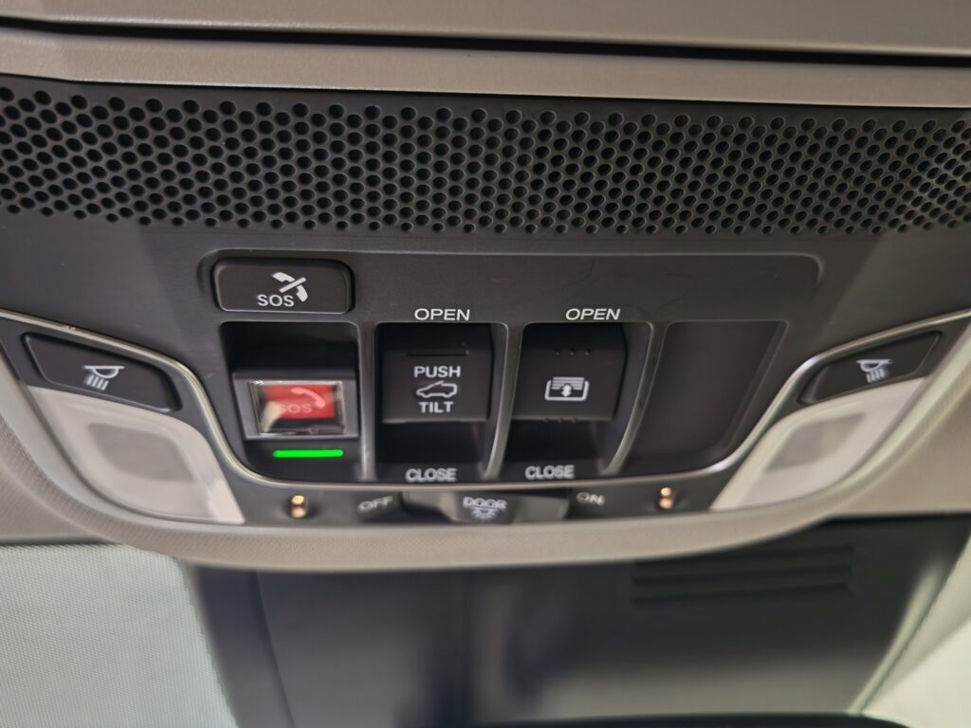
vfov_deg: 48.2
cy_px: 364
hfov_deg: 61.7
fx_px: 813
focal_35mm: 29
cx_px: 486
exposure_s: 1/50
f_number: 1.6
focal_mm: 5.4
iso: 1000
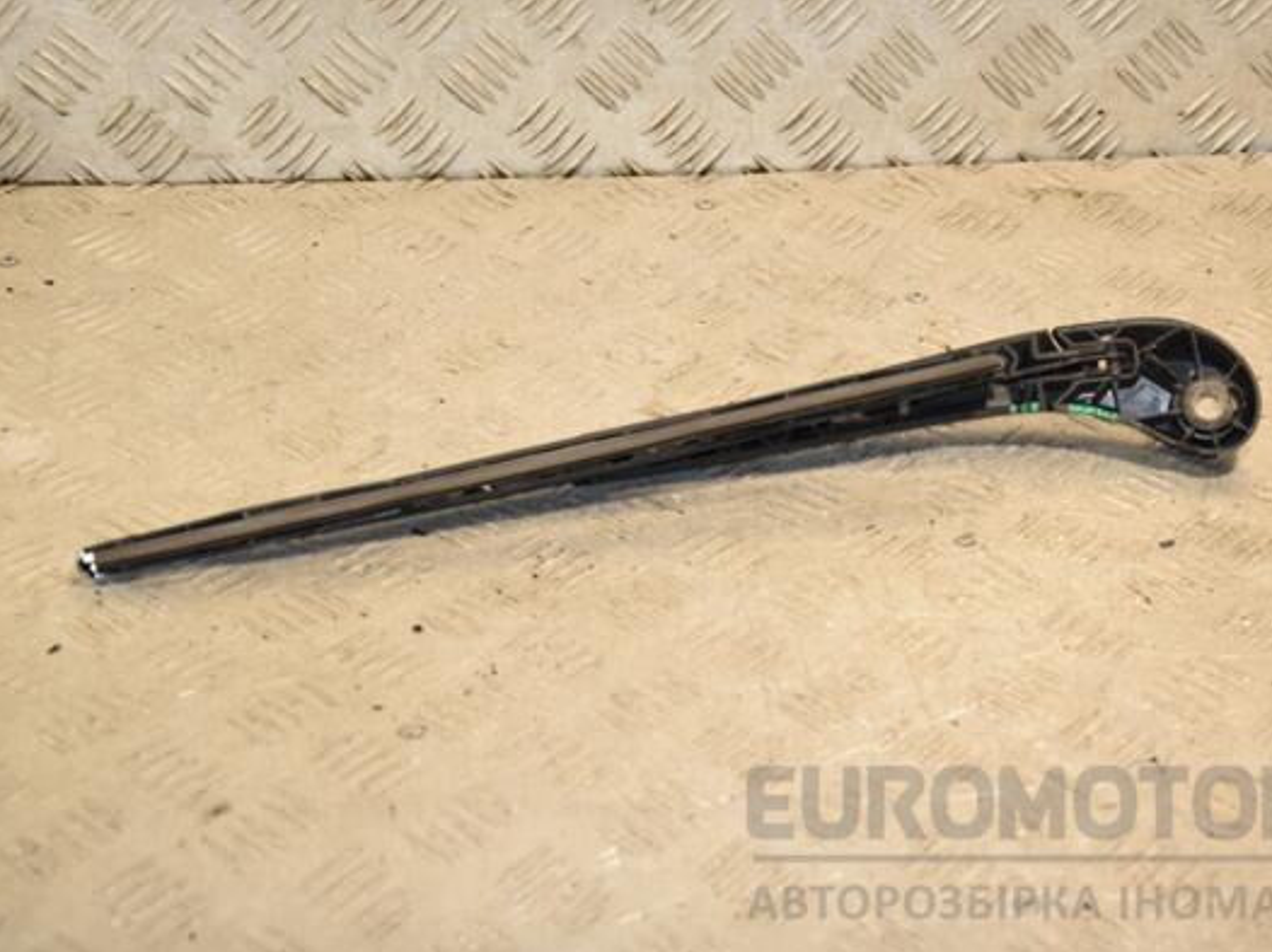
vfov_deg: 18.6
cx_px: 701
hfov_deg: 24.7
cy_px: 481
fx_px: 2902
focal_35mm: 79
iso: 800
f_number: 6.3
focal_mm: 48
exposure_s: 1/200
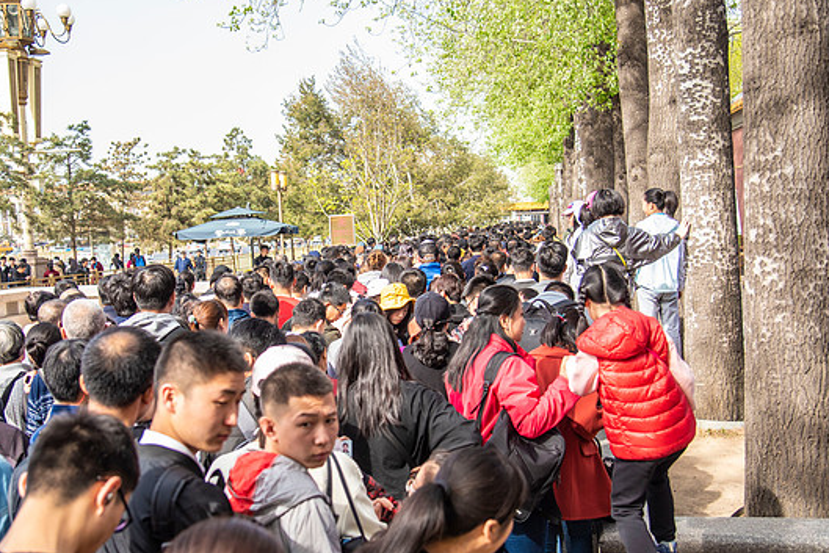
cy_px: 292
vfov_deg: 31.2
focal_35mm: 43
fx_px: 990
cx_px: 341
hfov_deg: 45.2
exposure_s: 1/500
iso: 320
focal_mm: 35
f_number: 4
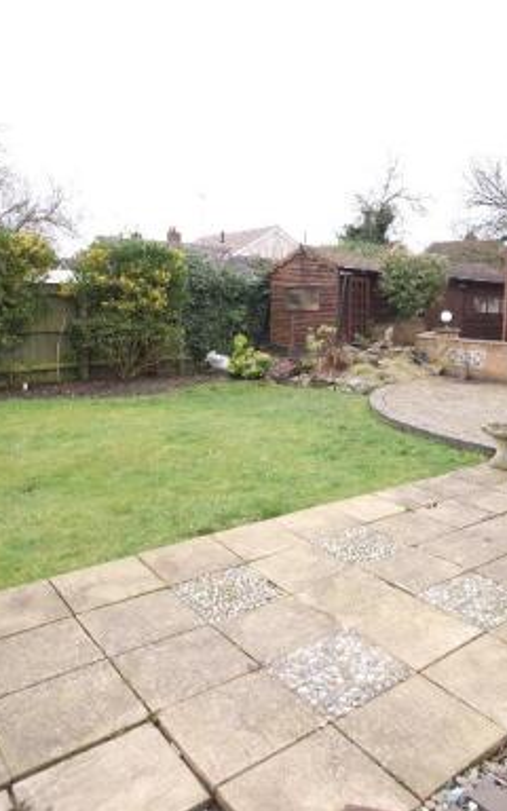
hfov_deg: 46.1
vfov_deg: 70.3
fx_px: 575
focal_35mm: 26
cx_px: 375
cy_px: 432
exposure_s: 1/40
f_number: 5
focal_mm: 10
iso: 100
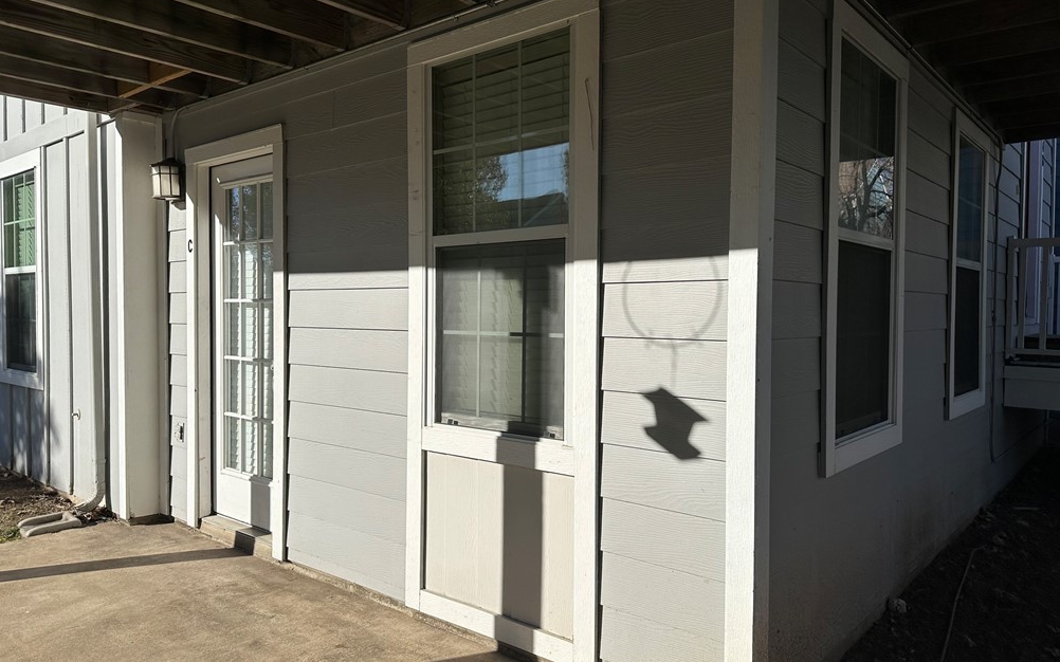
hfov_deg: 70.4
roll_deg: -0.4
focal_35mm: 26
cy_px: 331
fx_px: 751
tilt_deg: -1.4
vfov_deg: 47.6
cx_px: 535
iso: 80
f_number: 1.78
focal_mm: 6.86
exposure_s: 1/8929
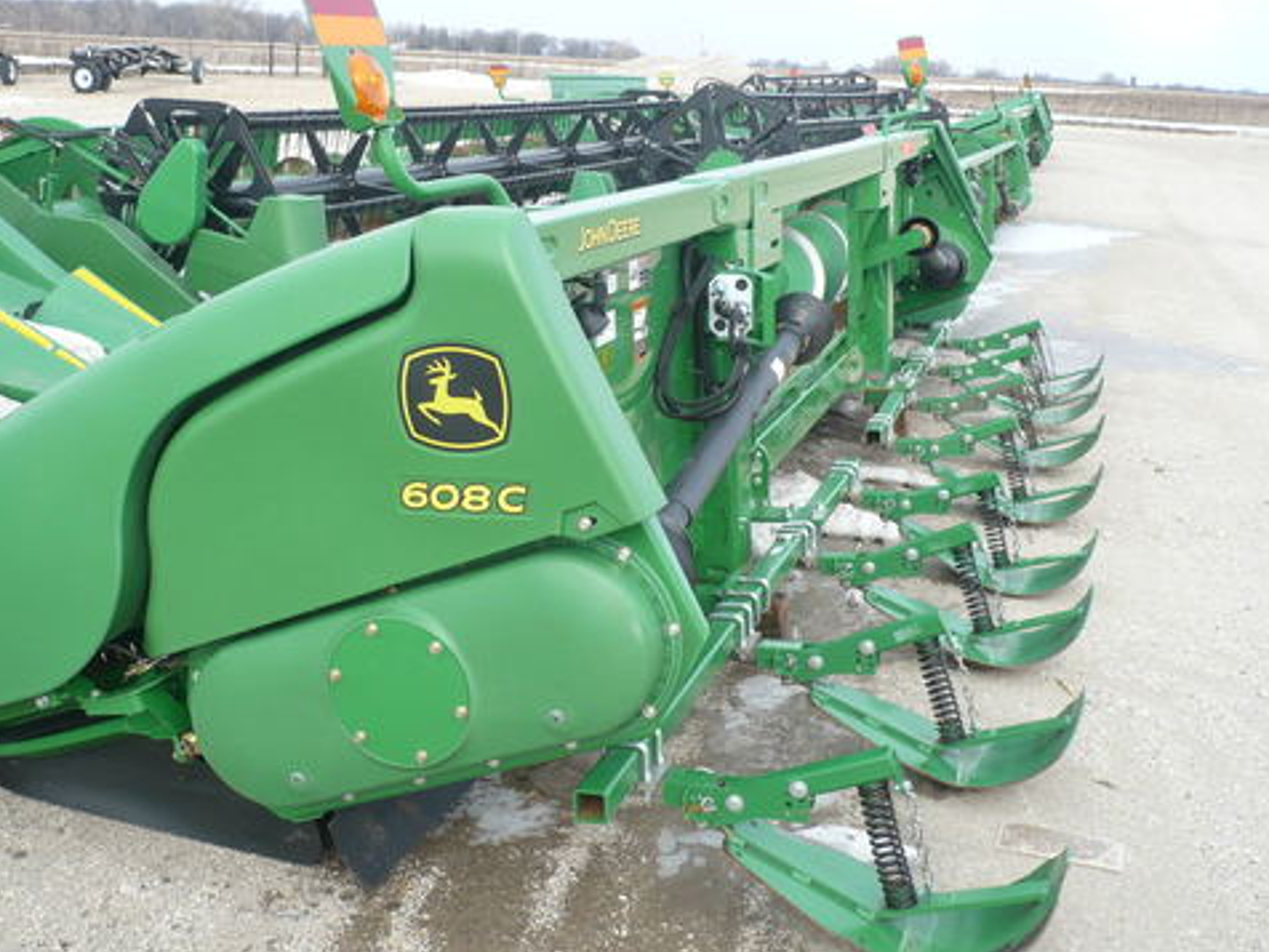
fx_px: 1466
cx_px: 555
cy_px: 451
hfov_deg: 46.7
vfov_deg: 36.0
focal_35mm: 40
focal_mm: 5.8
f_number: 2.8
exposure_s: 1/320
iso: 100
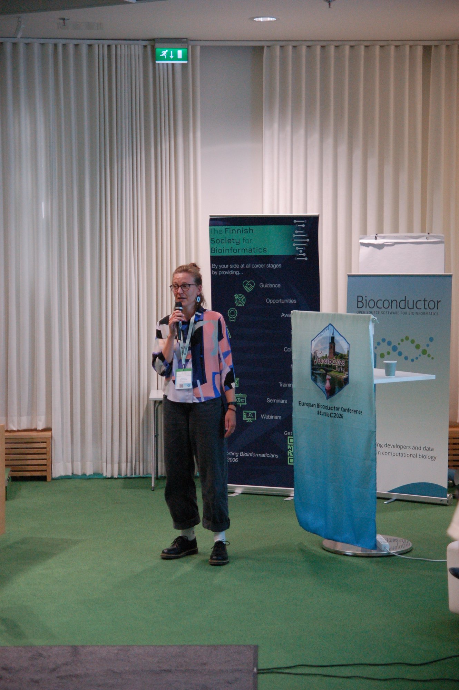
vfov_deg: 27.0
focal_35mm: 75
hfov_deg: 18.2
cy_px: 345
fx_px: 1437
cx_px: 230
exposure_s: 1/125
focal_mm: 50
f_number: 2.8
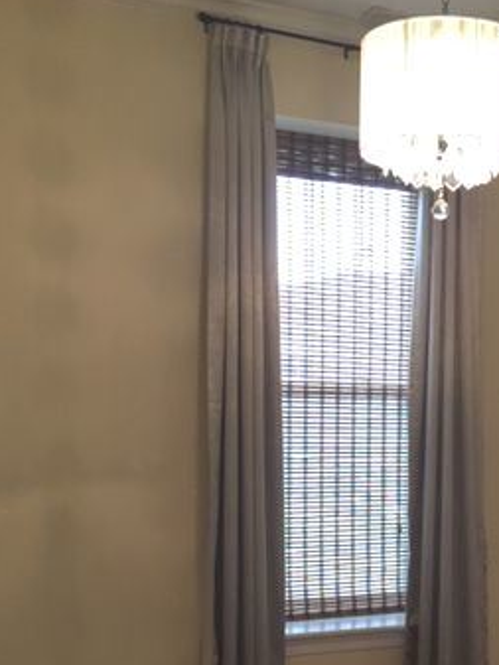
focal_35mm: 55
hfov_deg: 26.1
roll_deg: -1.0
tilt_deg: -6.6
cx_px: 402
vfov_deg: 33.8
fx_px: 1056
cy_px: 545
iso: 64
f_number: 2.2
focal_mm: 4.15
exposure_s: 1/30
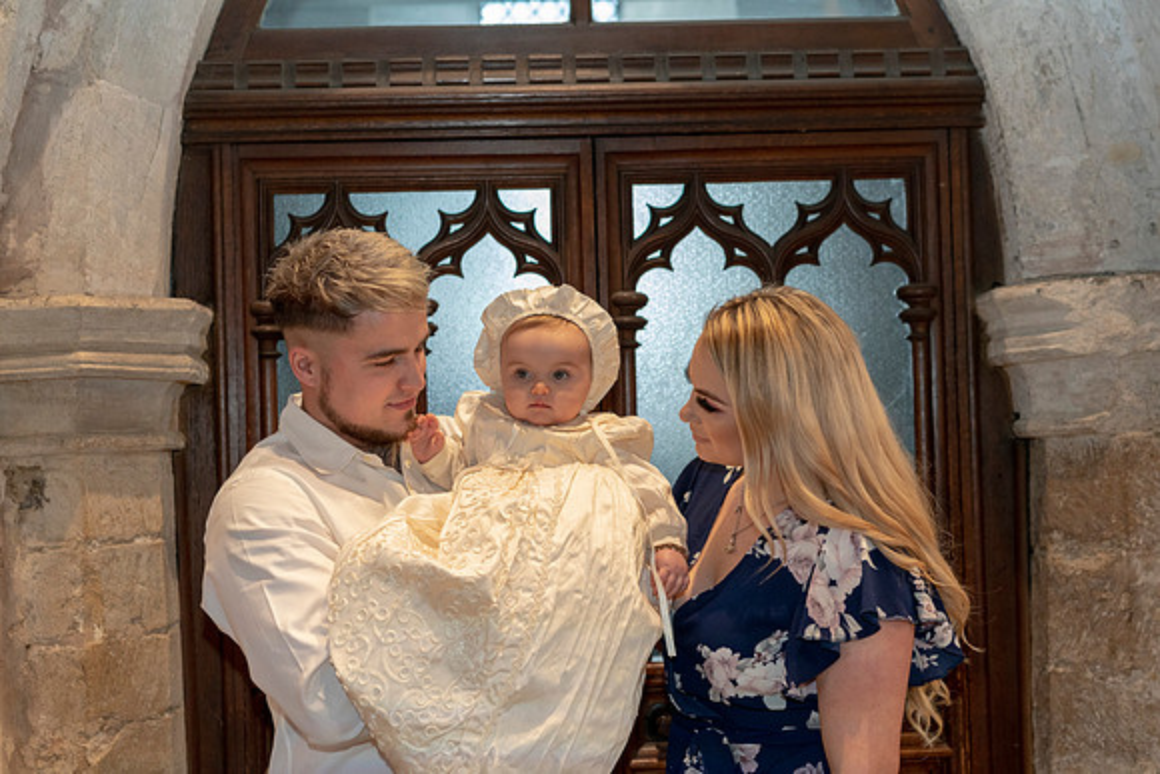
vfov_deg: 24.6
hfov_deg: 36.2
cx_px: 580
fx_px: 1773
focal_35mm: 55
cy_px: 387
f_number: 4
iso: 3200
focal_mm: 55
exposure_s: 1/160
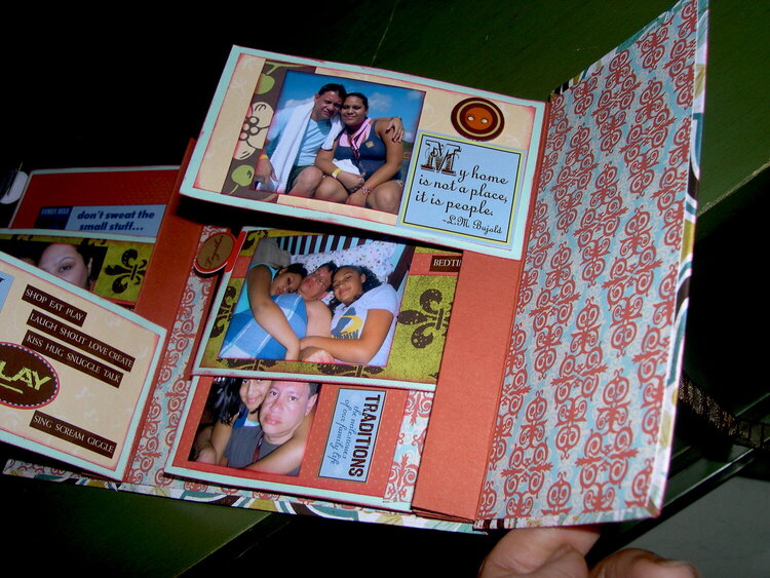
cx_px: 385
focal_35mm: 38
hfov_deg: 49.0
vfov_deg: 37.7
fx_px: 846
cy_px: 289
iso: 100
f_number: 7.6
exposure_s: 1/60
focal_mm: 8
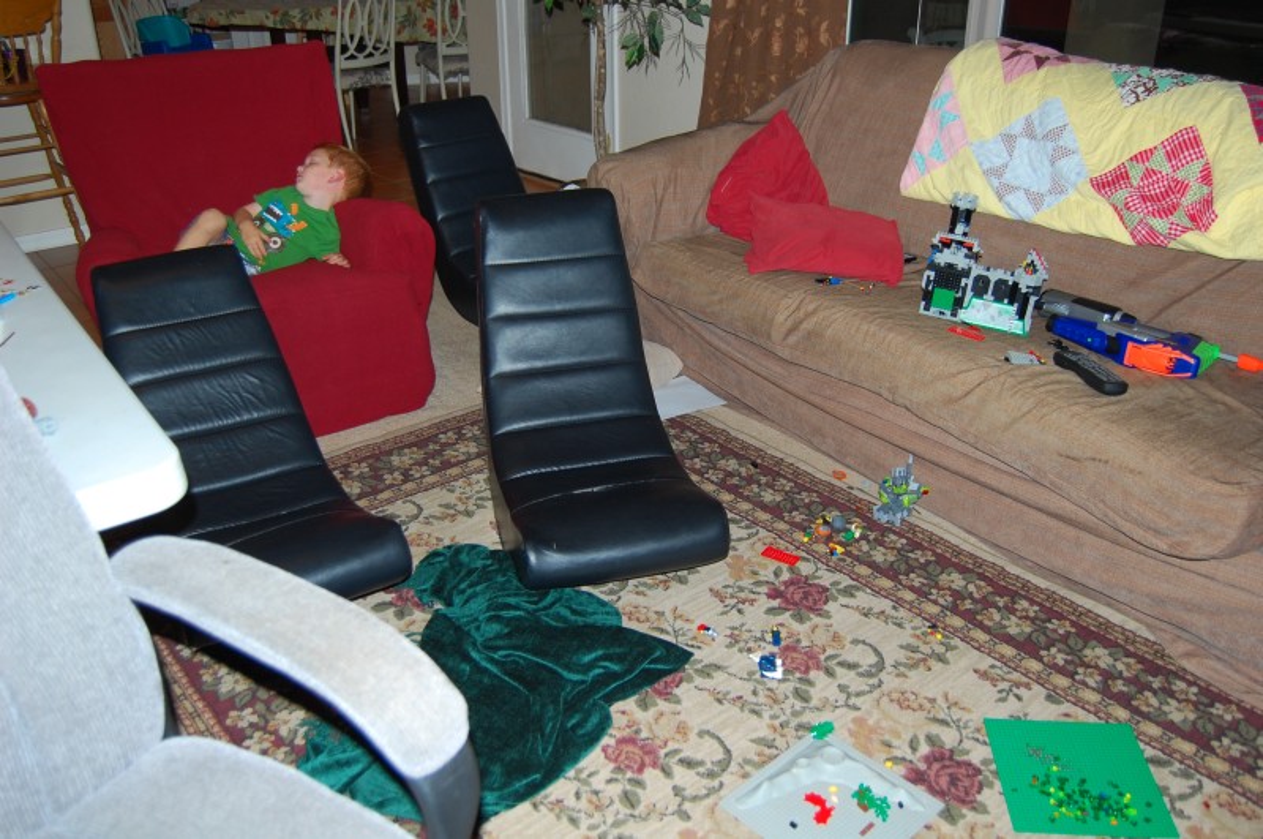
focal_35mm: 30
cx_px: 632
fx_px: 1051
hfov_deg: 62.0
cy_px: 420
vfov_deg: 43.5
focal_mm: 20
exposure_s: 1/60
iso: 200
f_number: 3.8
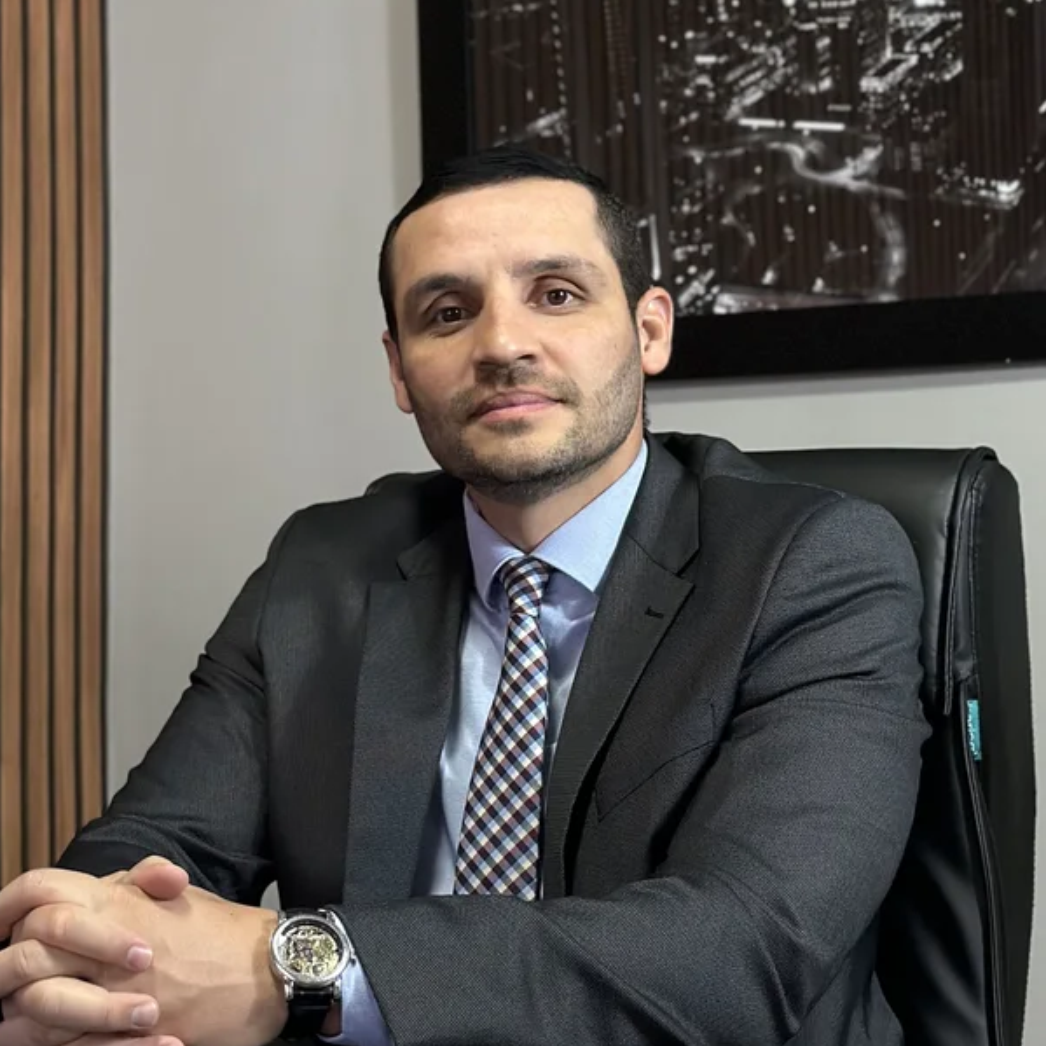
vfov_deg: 20.4
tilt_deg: +0.9
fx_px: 2906
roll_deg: +0.8
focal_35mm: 85
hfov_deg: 20.4
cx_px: 519
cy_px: 440
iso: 320
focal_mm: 6.86
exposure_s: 1/60
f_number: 1.78
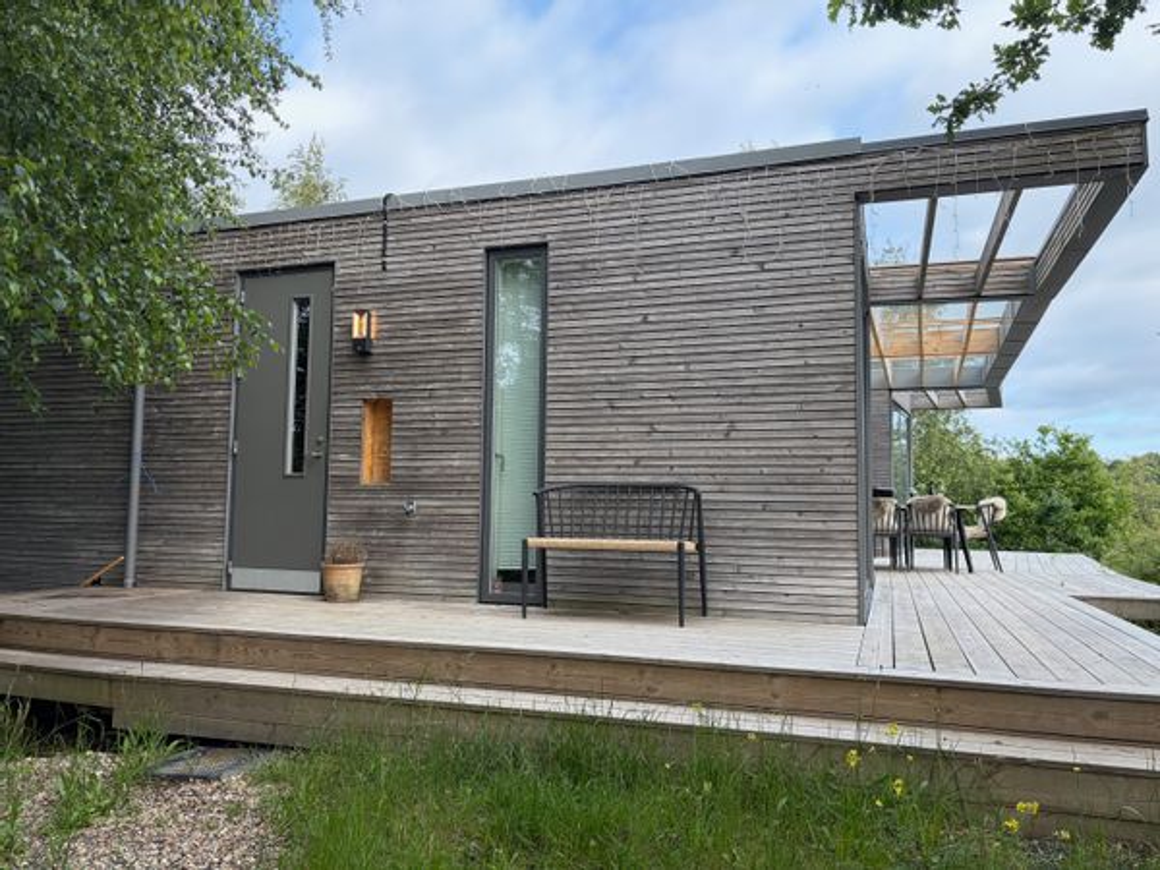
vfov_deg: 53.1
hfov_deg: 67.3
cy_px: 435
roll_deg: -0.6
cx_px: 580
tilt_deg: +6.6
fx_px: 871
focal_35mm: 26
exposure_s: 1/601
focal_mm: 5.96
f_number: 1.6
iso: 64
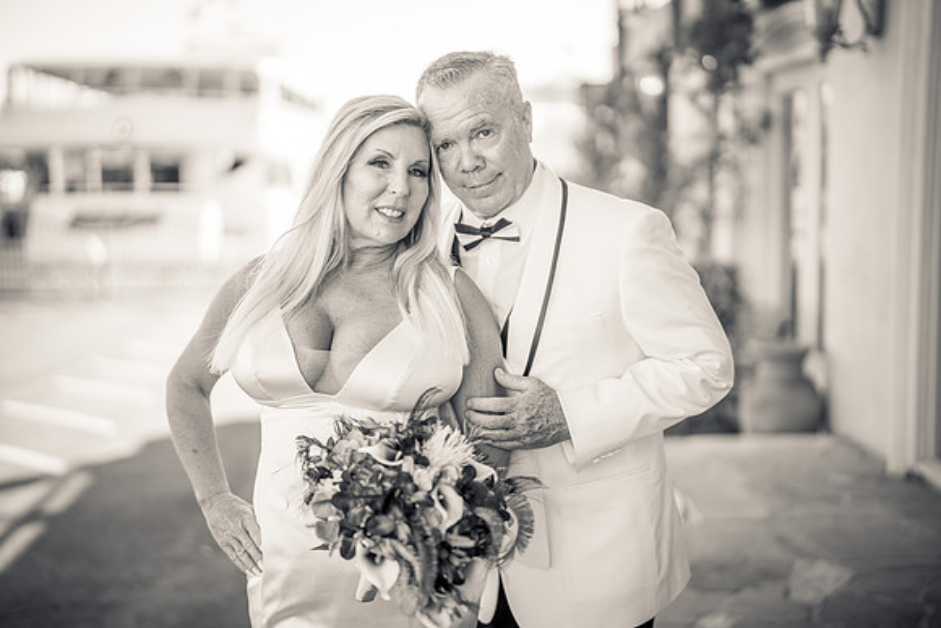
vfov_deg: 27.0
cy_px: 314
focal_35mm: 50
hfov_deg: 39.6
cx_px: 470
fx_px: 1307
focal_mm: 50
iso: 125
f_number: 1.2
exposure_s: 1/1600
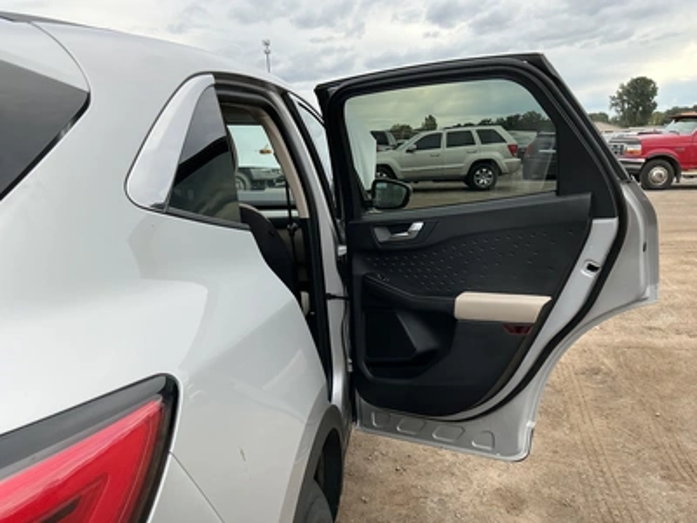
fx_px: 564
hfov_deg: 63.4
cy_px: 262
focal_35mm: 28
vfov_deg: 49.7
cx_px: 348
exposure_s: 1/792
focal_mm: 3
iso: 25
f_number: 1.8
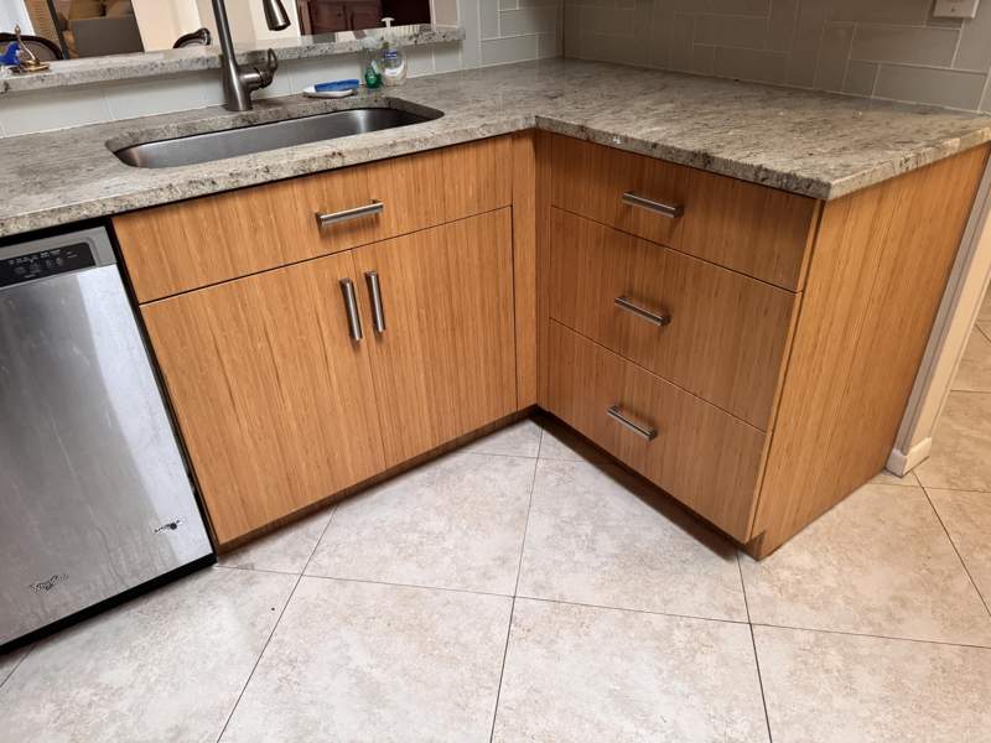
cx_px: 496
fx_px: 687
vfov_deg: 56.8
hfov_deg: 71.6
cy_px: 372
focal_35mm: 24
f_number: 1.78
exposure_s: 1/60
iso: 500
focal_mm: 6.76
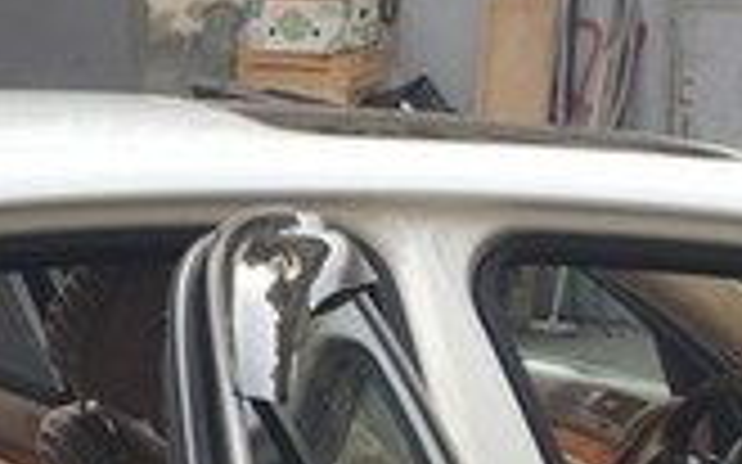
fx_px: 2486
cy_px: 701
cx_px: 328
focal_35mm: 123
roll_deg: -0.9
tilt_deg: -15.3
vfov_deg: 10.3
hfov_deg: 17.0
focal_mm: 4.15
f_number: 2.2
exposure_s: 1/252
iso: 32
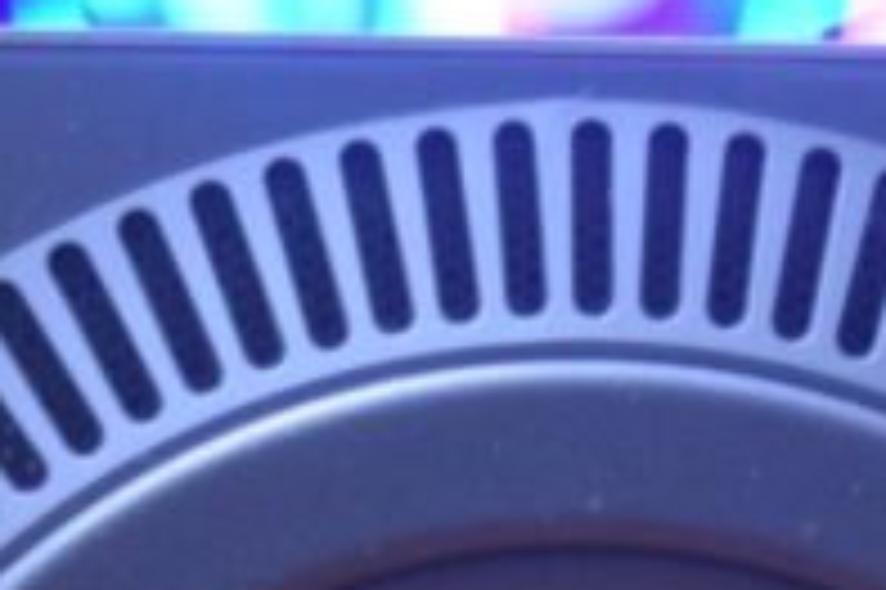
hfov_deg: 7.8
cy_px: 1259
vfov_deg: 5.1
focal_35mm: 265
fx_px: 6516
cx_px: 571
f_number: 4.5
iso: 1600
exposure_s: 1/8
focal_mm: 34
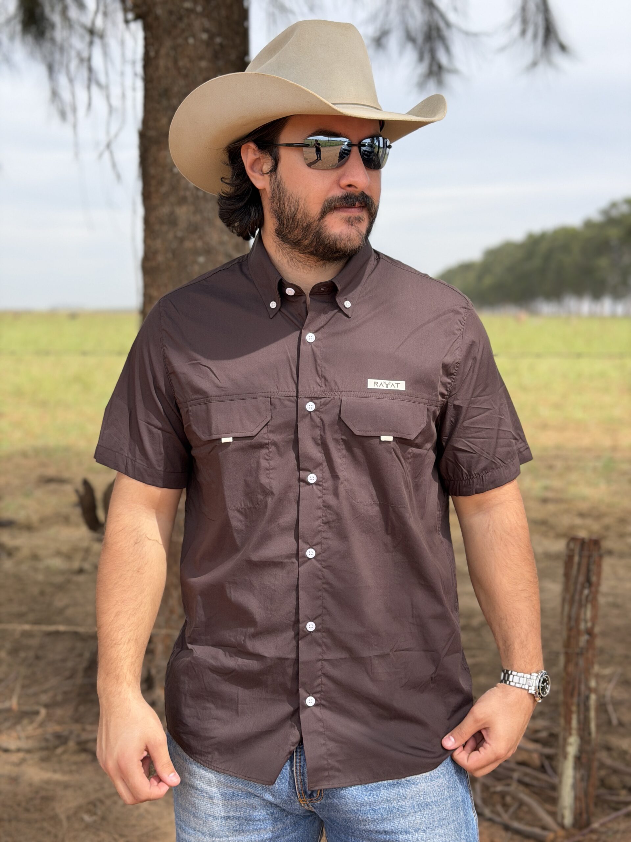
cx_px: 316
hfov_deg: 30.3
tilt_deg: -4.8
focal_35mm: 48
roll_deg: -0.2
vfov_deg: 39.7
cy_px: 421
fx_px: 1167
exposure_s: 1/2494
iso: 80
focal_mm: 6.76
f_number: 1.78
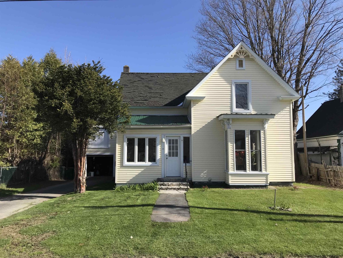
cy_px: 129
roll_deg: +0.2
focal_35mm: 28
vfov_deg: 49.7
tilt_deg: +6.0
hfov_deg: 63.4
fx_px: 277
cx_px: 172
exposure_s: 1/1623
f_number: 1.8
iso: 20
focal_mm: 3.99
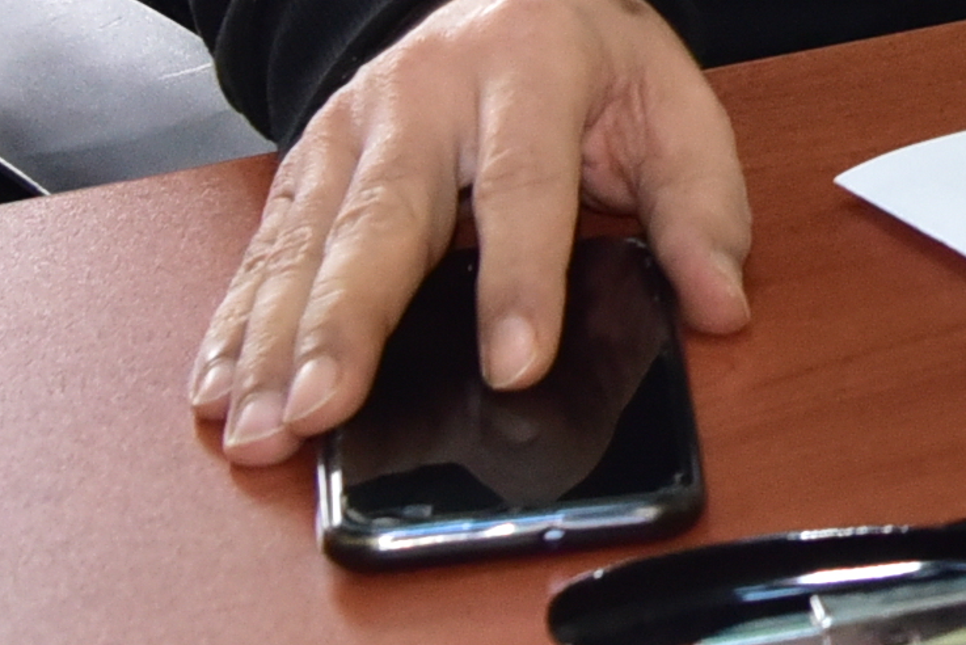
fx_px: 8214
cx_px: 1978
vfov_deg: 4.3
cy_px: -1264
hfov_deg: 6.5
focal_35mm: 306
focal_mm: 50
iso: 2500
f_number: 5.6
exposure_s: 1/200
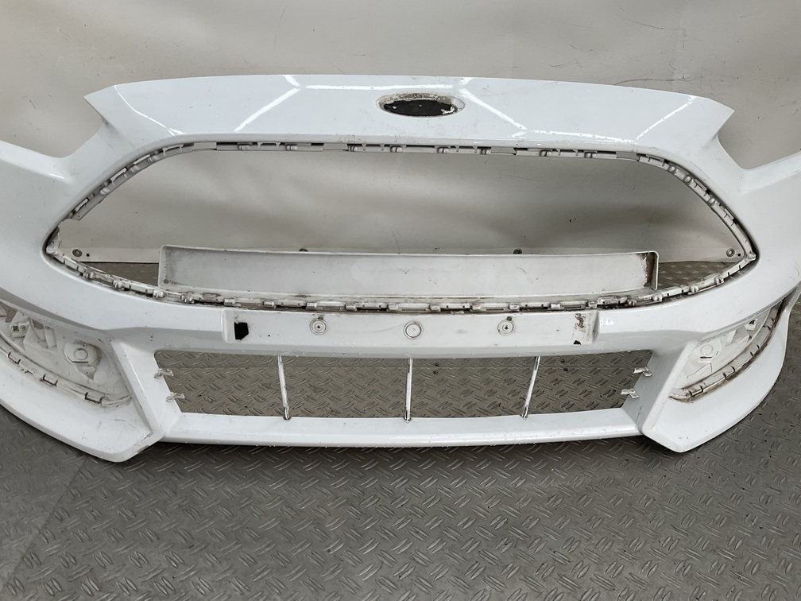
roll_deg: -1.5
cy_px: 300
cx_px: 400
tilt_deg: -25.1
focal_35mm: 29
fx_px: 671
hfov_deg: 61.7
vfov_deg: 48.2
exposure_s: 1/211
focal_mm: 3
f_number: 1.8
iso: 16
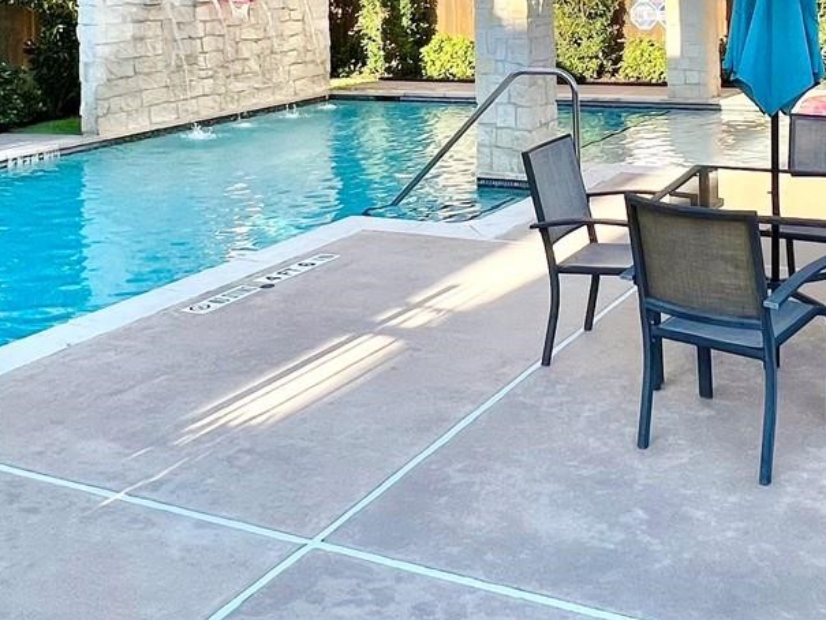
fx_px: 1050
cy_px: -56
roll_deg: +1.8
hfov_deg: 42.3
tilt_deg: +0.2
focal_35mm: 44
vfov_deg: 29.7
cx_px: 558
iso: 32
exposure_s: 1/896
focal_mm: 1.57
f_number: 1.8
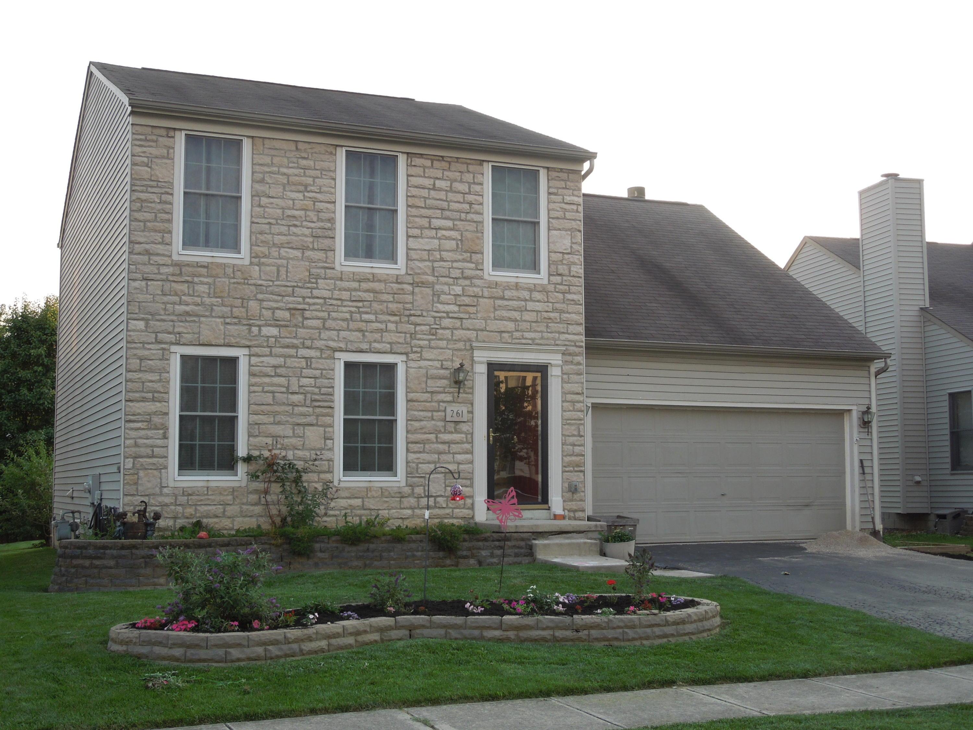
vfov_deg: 33.6
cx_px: 486
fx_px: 1209
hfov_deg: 43.9
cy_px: 365
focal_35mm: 43
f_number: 3.9
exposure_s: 1/100
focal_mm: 7.8
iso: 100
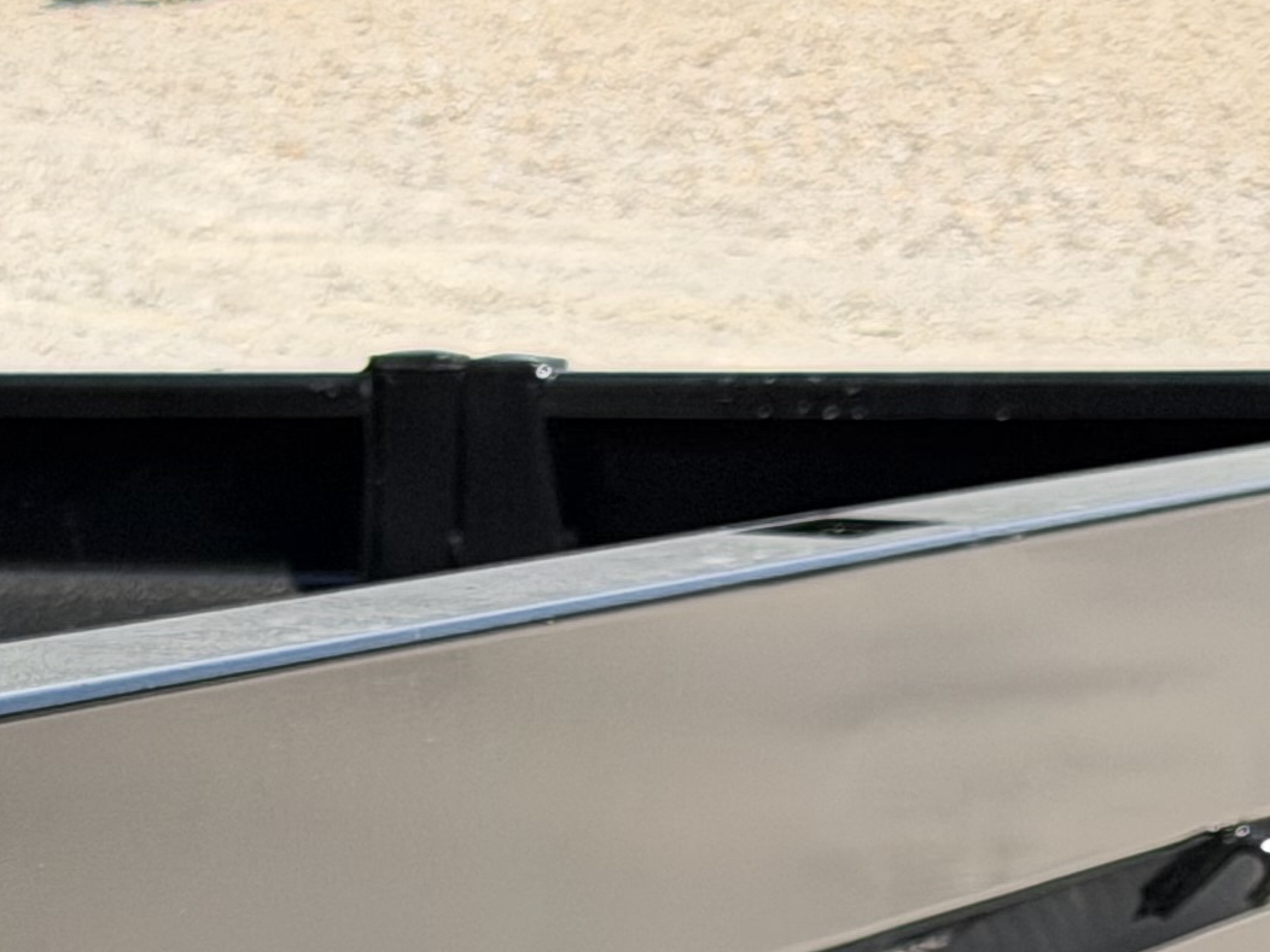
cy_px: 1660
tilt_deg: -11.8
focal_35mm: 184
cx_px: -303
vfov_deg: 7.8
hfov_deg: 10.5
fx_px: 6751
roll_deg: +3.2
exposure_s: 1/2273
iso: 80
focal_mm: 6.76
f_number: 1.78
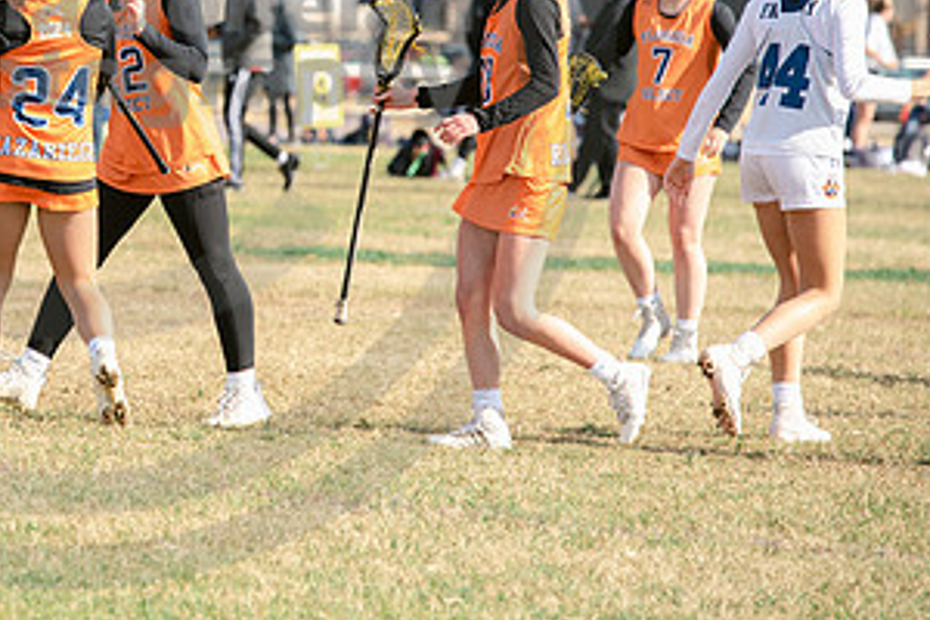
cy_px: 39
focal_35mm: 387
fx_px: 9997
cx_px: 65
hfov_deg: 5.3
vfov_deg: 3.5
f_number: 4.5
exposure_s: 1/1250
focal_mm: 200
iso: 250
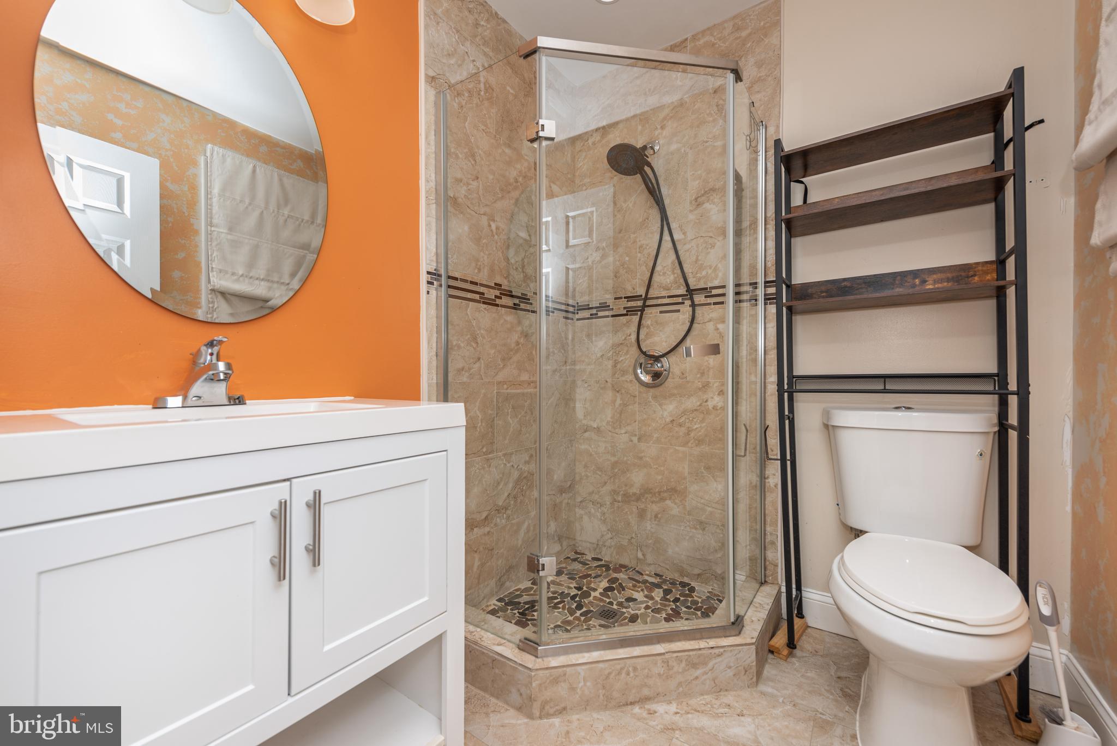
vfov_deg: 81.3
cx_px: 558
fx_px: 435
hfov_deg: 104.2
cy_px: 373
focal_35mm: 14
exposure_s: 1/125
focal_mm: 14
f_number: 8
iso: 125
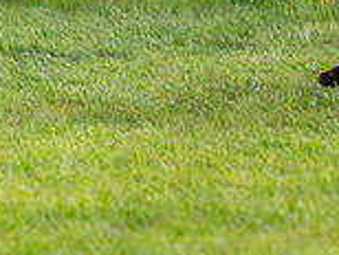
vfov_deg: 2.1
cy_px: -131
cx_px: 308
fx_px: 7092
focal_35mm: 723
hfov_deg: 2.7
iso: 1000
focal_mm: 200
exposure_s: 1/1000
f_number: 3.2
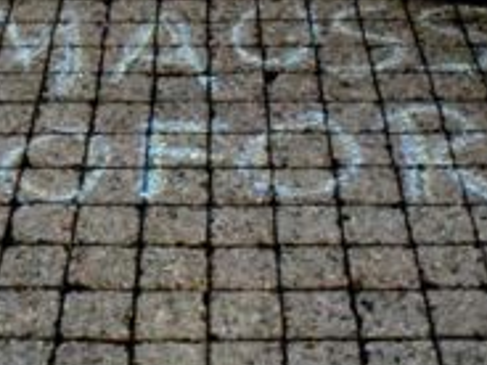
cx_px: 212
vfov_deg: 19.3
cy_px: 127
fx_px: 1069
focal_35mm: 76
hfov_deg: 25.6
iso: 800
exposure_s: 1/500
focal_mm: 6.3
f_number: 8.4
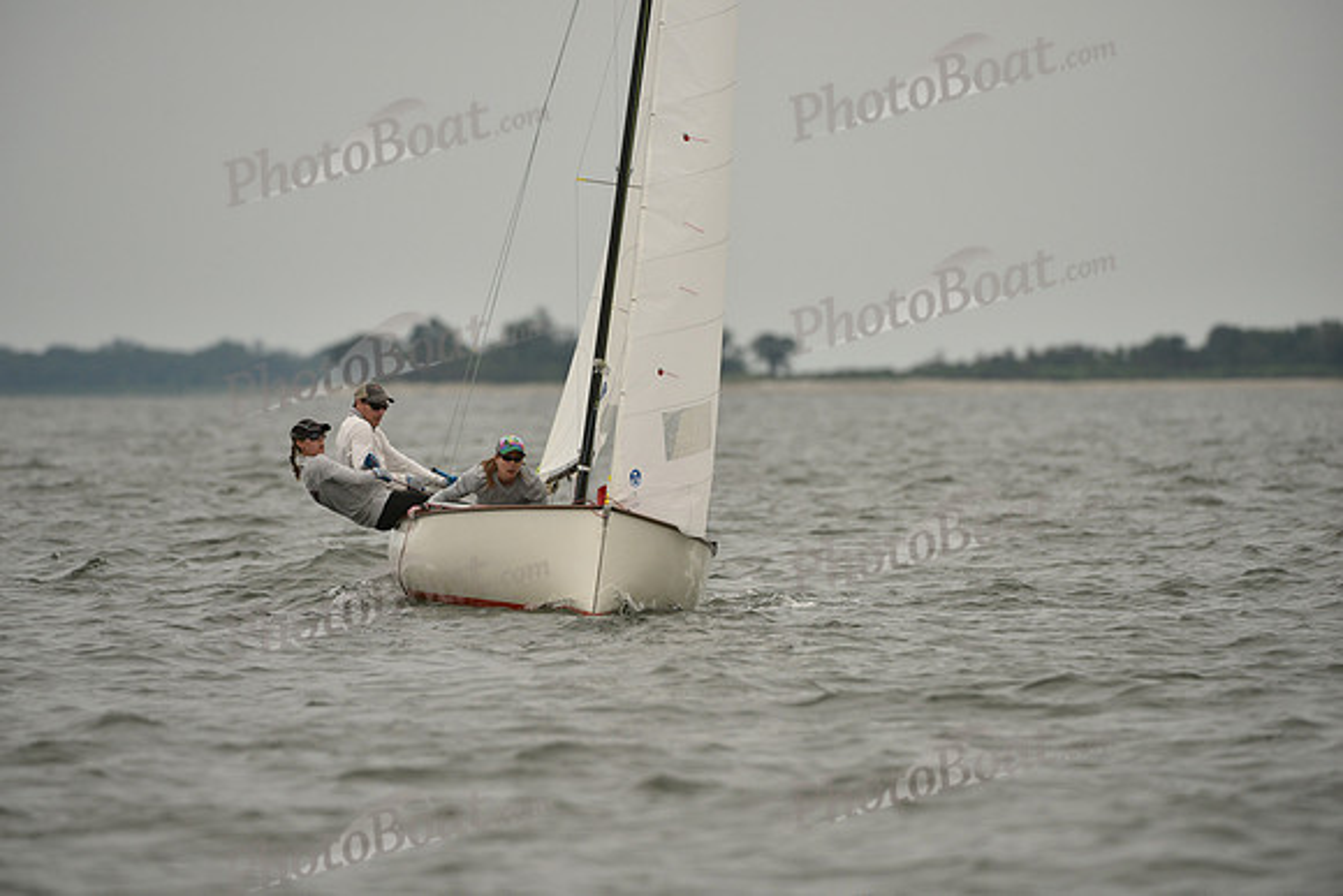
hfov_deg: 5.2
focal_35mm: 400
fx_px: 14925
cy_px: 448
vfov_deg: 3.4
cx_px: 672
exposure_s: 1/1250
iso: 320
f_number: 5
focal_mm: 400
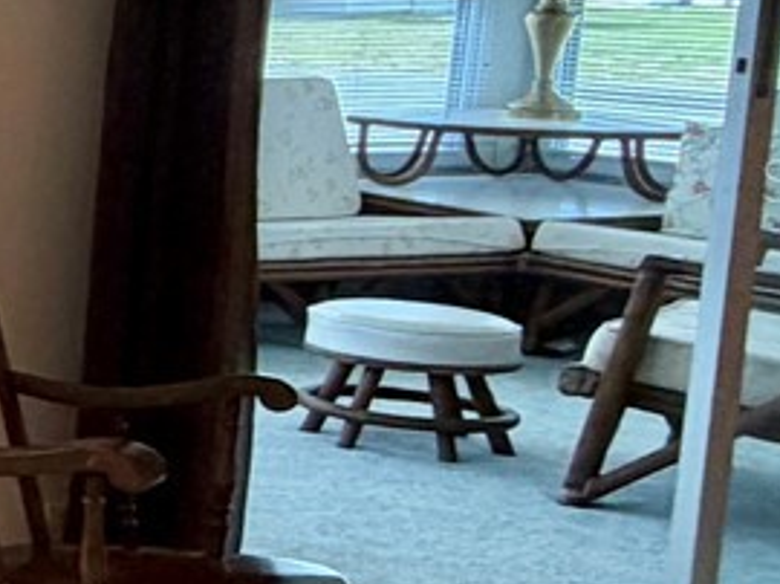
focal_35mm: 83
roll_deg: +1.6
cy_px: 179
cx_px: -1277
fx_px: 1869
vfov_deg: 17.7
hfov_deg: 13.4
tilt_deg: -7.8
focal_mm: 2.22
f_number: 2.2
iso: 80
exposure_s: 1/120
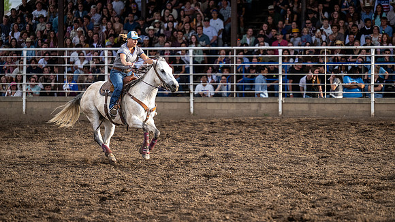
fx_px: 1814
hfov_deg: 12.4
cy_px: 138
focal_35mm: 173
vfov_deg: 7.0
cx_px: 225
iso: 1250
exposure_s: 1/8000
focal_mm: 145
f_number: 2.8
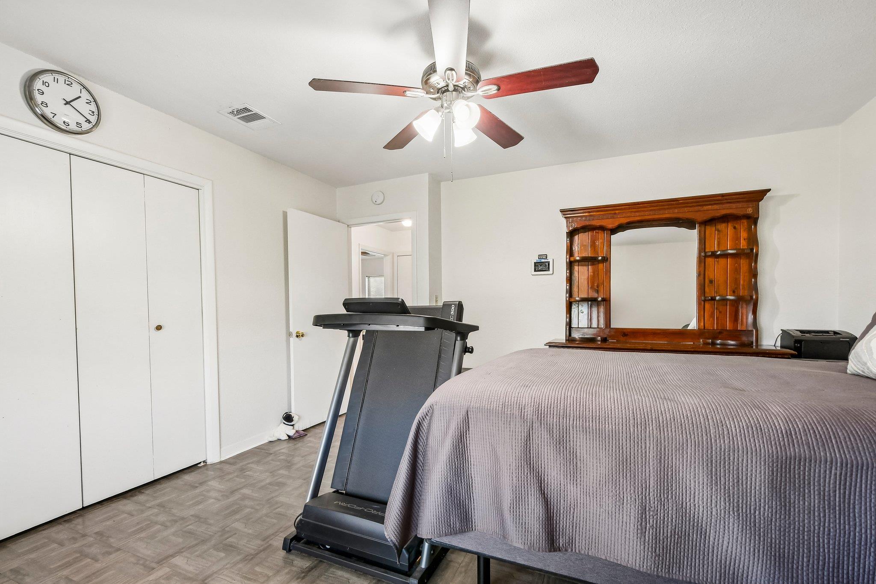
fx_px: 365
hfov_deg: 100.4
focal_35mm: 15
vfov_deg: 77.3
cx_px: 438
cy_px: 292
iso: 400
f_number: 8
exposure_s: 1/8
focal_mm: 10
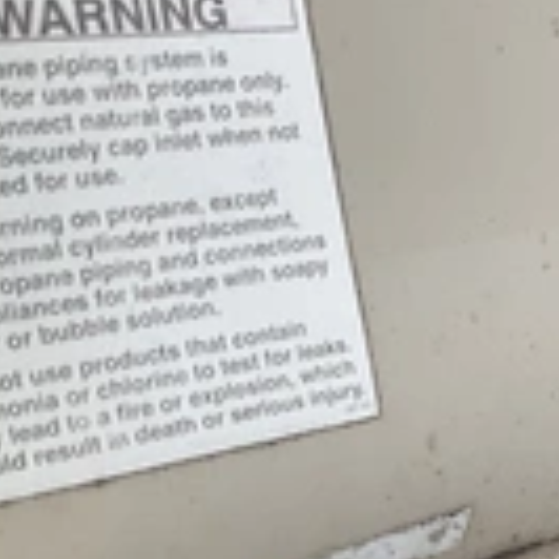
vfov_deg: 22.2
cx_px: 811
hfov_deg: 19.8
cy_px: 437
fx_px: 1407
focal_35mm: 77
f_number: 1.8
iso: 25
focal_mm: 3
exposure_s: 1/122
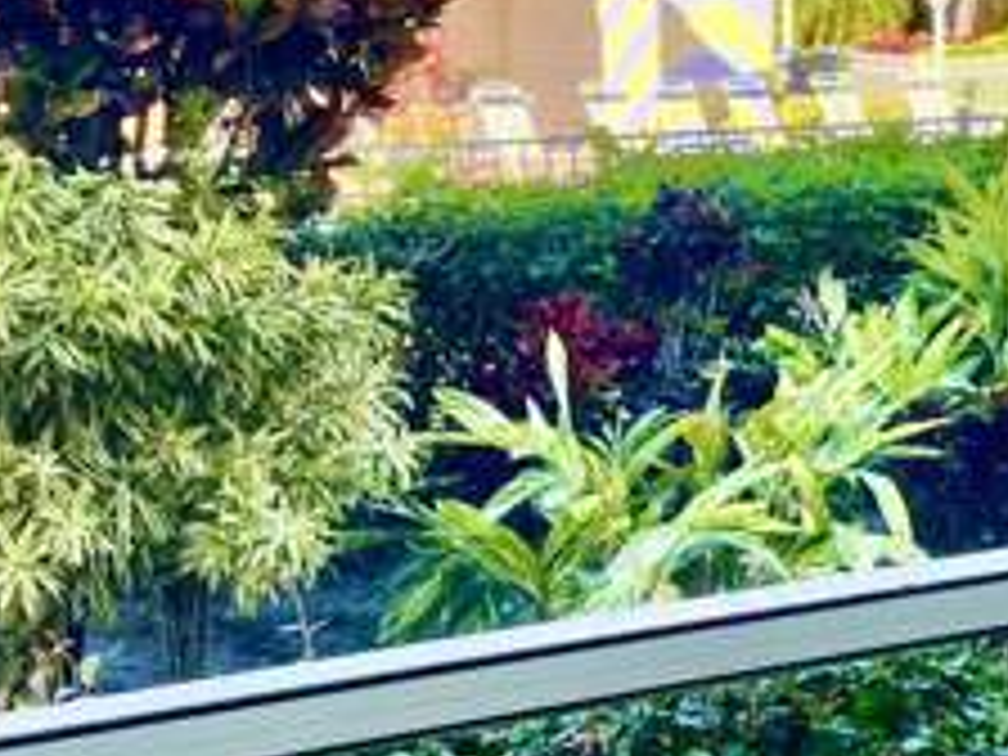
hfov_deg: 20.9
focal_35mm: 93
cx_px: 729
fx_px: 2708
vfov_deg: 15.9
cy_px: 315
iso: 50
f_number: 1.5
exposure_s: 1/696
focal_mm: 5.7
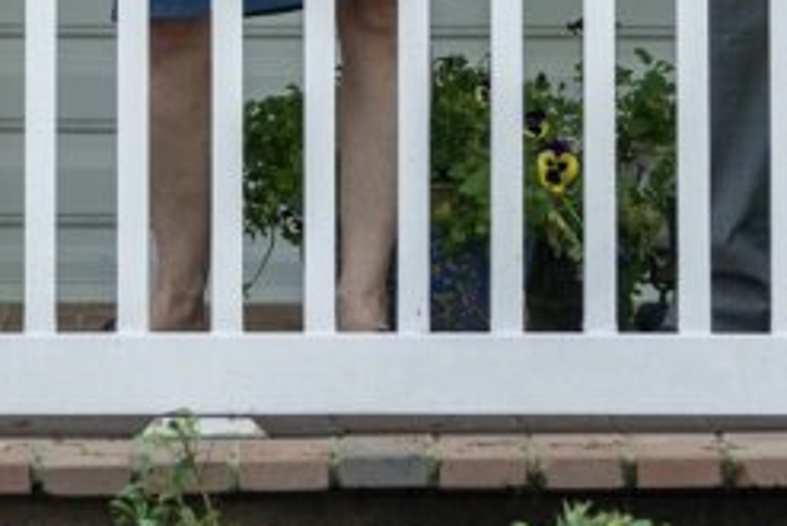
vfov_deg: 4.5
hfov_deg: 6.7
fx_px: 6693
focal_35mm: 306
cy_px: -271
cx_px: 213
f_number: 3.2
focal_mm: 70
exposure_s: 1/500
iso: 640
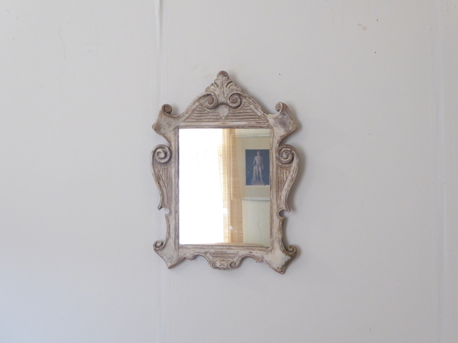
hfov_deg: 42.9
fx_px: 582
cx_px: 229
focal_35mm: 44
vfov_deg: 32.9
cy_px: 172
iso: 400
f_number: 7.1
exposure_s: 1/6
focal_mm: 7.8
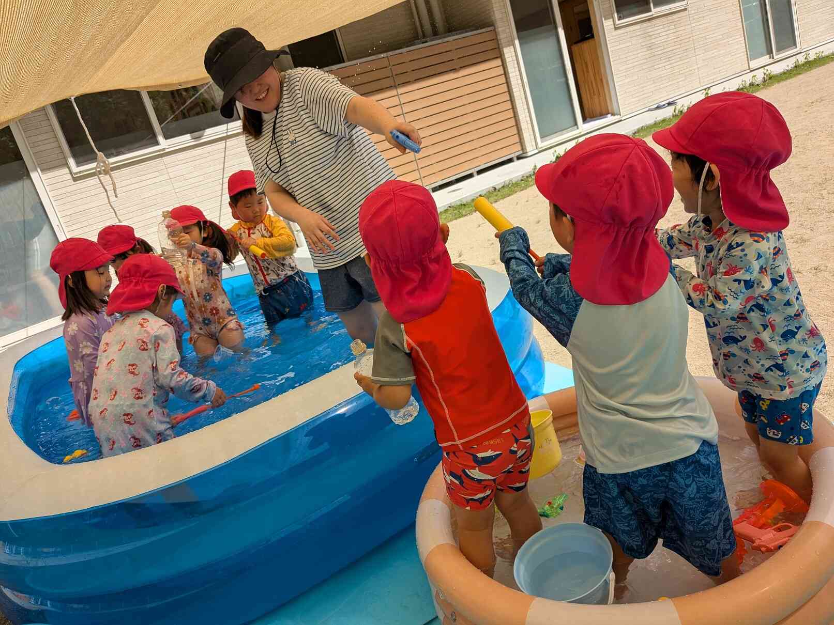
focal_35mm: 27
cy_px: 312
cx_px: 417
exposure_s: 1/2597
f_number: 1.73
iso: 43
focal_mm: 4.38
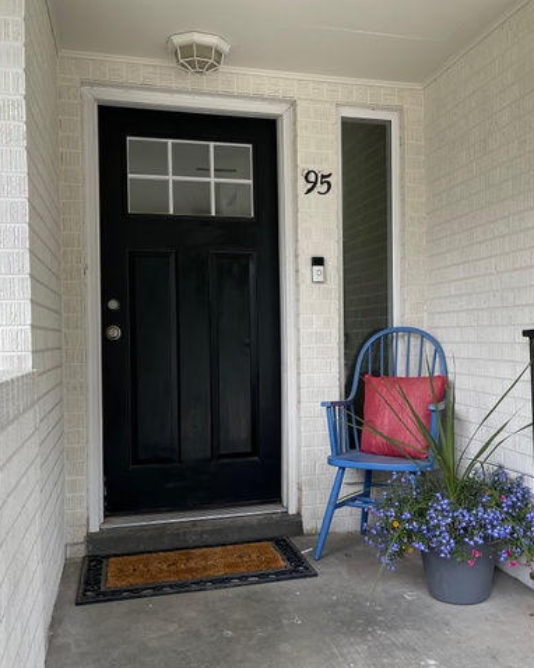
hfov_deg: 43.1
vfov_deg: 52.9
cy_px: 334
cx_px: 322
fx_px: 672
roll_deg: +0.4
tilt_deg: -0.4
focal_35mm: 34
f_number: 1.6
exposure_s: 1/435
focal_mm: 5.1
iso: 32
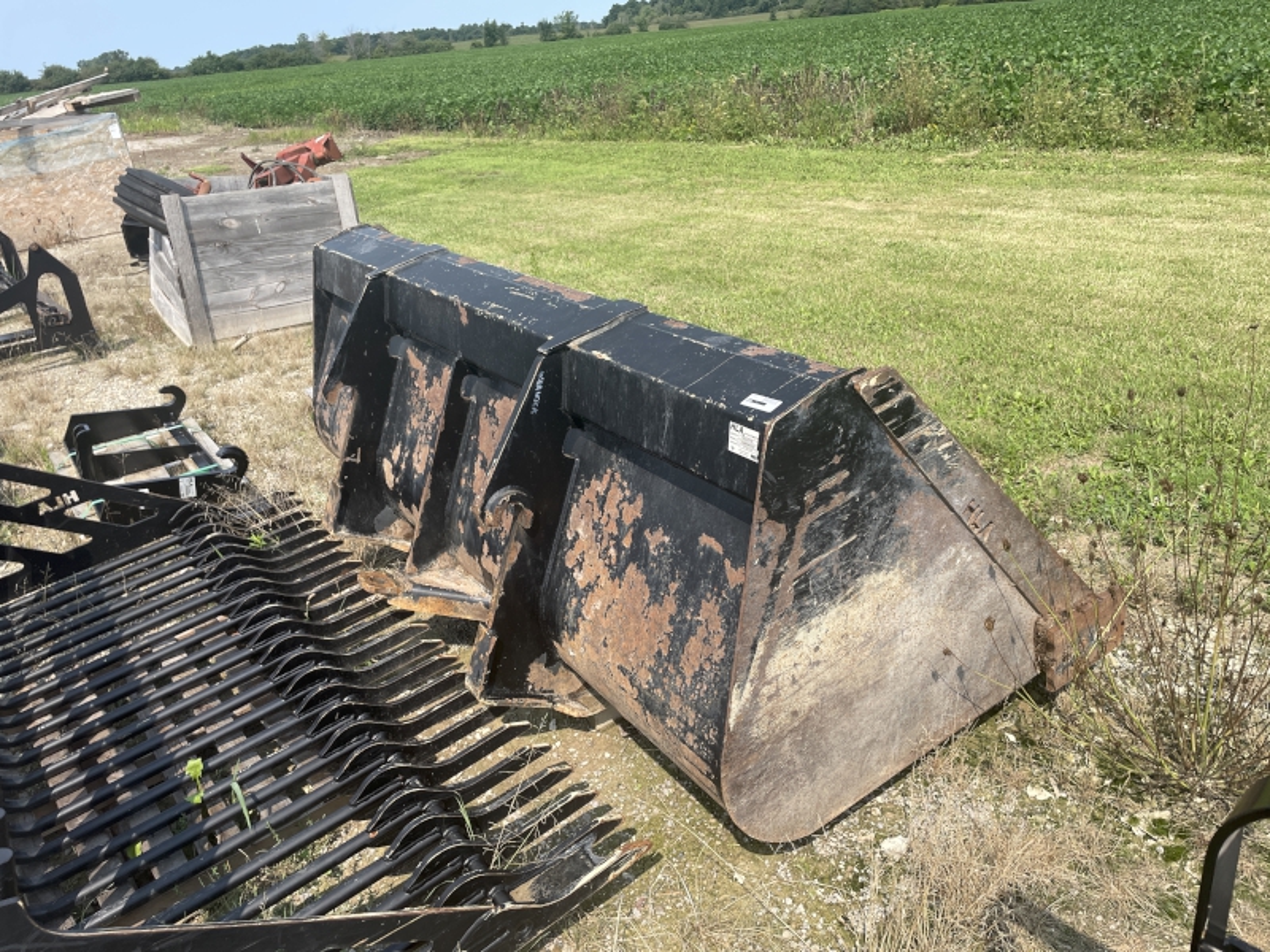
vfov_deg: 53.1
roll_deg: +6.5
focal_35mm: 26
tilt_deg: -23.1
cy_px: 476
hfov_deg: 67.3
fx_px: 954
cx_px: 635
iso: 32
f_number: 1.6
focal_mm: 4.2
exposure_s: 1/2092
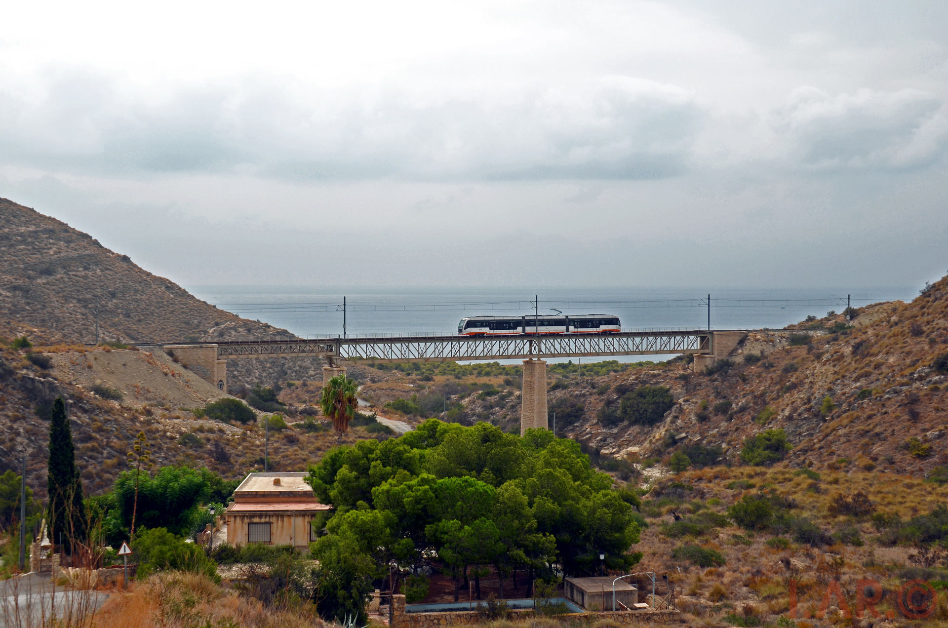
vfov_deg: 25.6
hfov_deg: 37.9
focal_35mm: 52
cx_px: 474
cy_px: 314
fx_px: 1380
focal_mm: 35
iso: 125
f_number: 8
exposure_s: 1/400
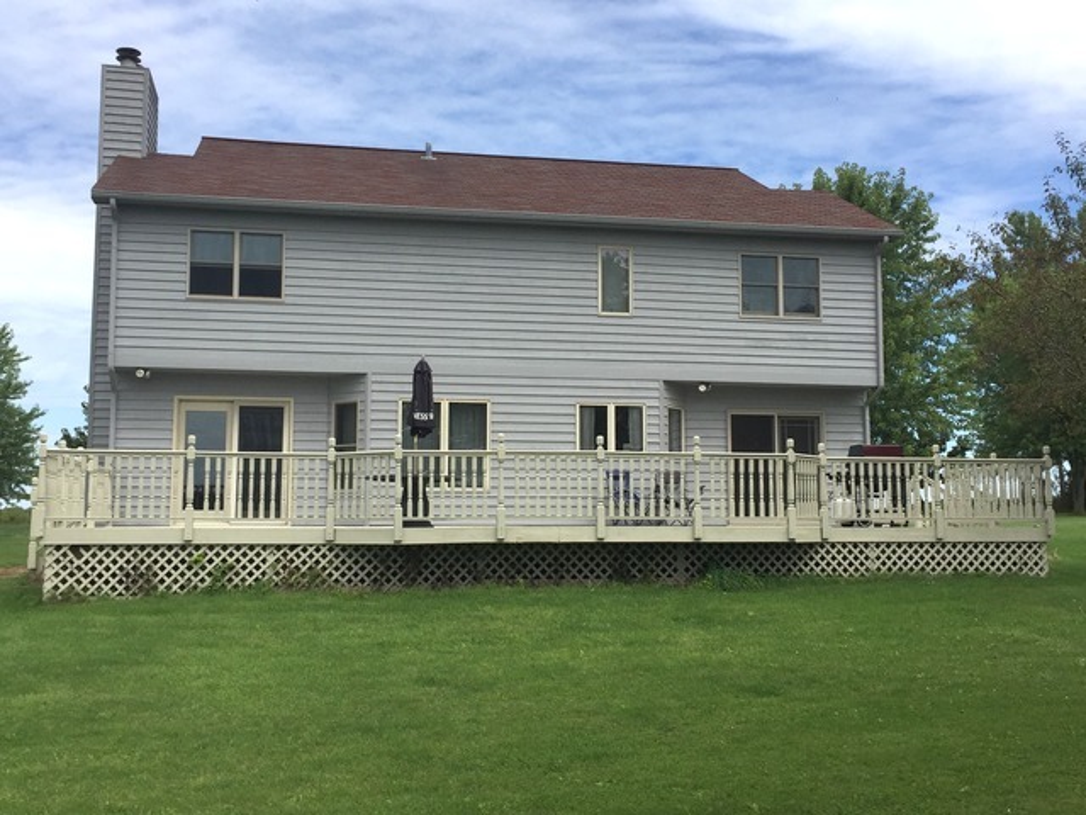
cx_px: 543
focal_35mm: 29
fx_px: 910
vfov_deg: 48.2
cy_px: 408
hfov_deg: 61.7
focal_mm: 4.15
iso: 32
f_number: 2.2
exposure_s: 1/2326
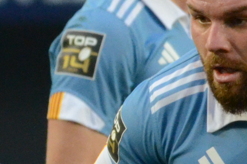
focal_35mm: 2615
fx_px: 17907
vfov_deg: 0.5
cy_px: 441
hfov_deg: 0.8
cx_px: -489
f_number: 5.6
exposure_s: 1/1000
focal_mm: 260
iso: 3200
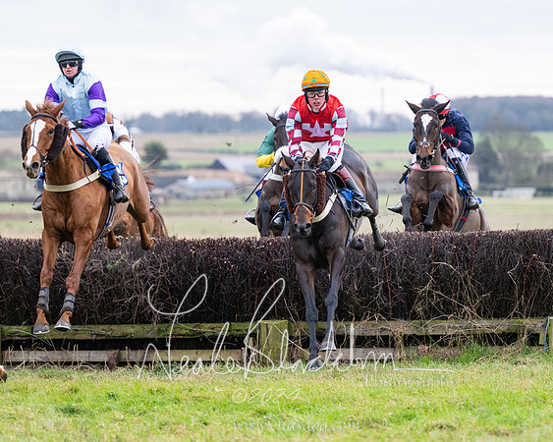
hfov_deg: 7.6
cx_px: 320
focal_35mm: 253
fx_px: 4146
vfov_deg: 6.1
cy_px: 226
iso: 1000
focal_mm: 185
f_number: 4
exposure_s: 1/1000
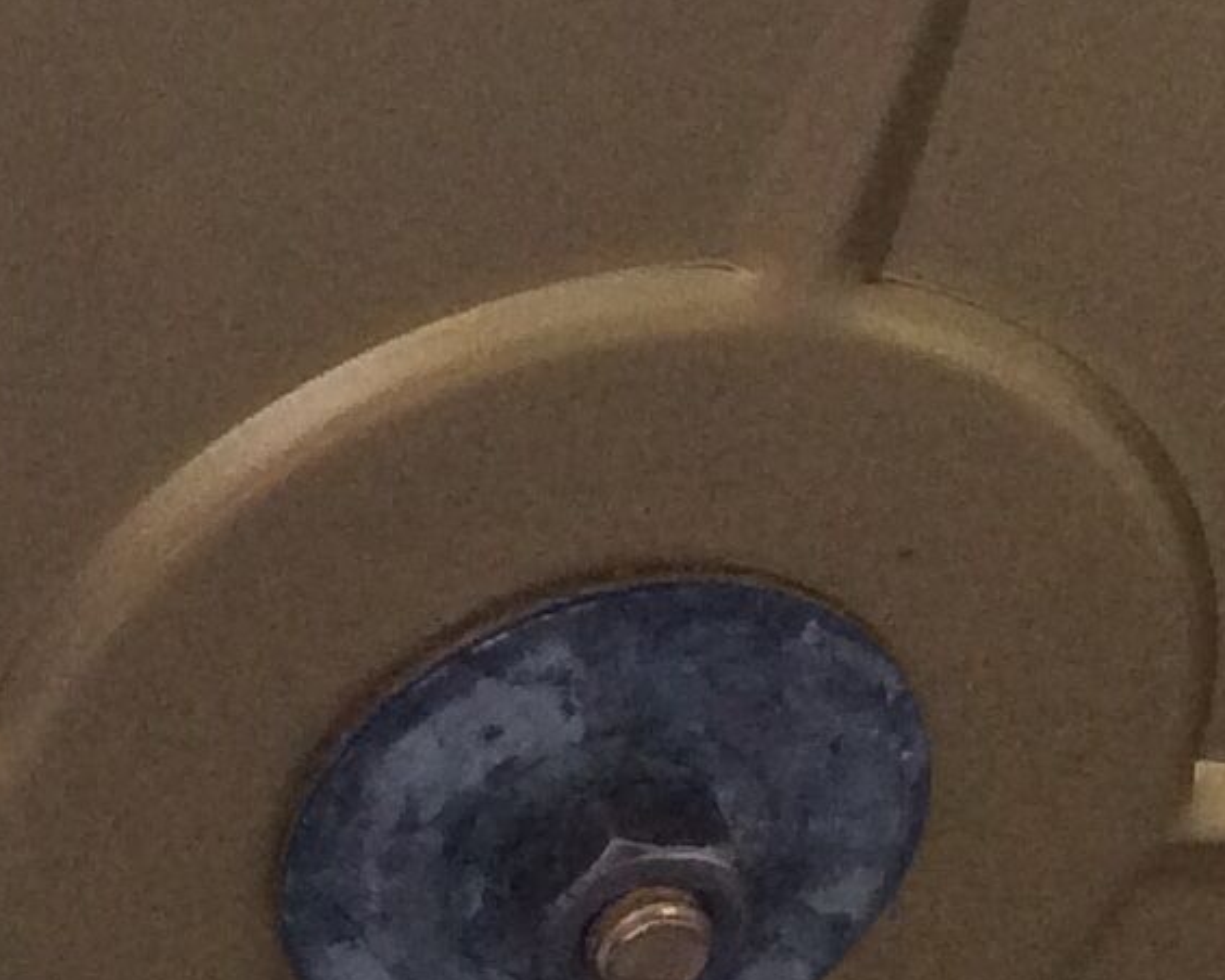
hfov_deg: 13.5
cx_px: 635
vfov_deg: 10.8
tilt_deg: -26.6
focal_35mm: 143
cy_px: 594
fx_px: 5185
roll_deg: -2.3
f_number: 2.4
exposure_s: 1/25
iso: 200
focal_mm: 3.3
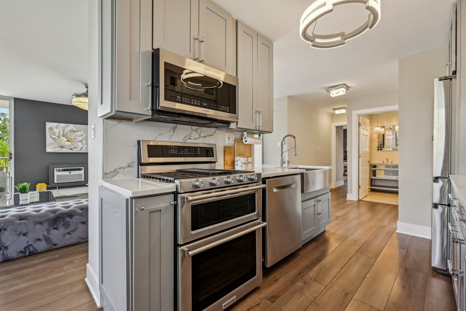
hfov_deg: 96.7
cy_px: 156
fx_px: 207
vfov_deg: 73.7
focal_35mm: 16
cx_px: 233
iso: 800
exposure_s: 1/60
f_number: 8
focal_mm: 16
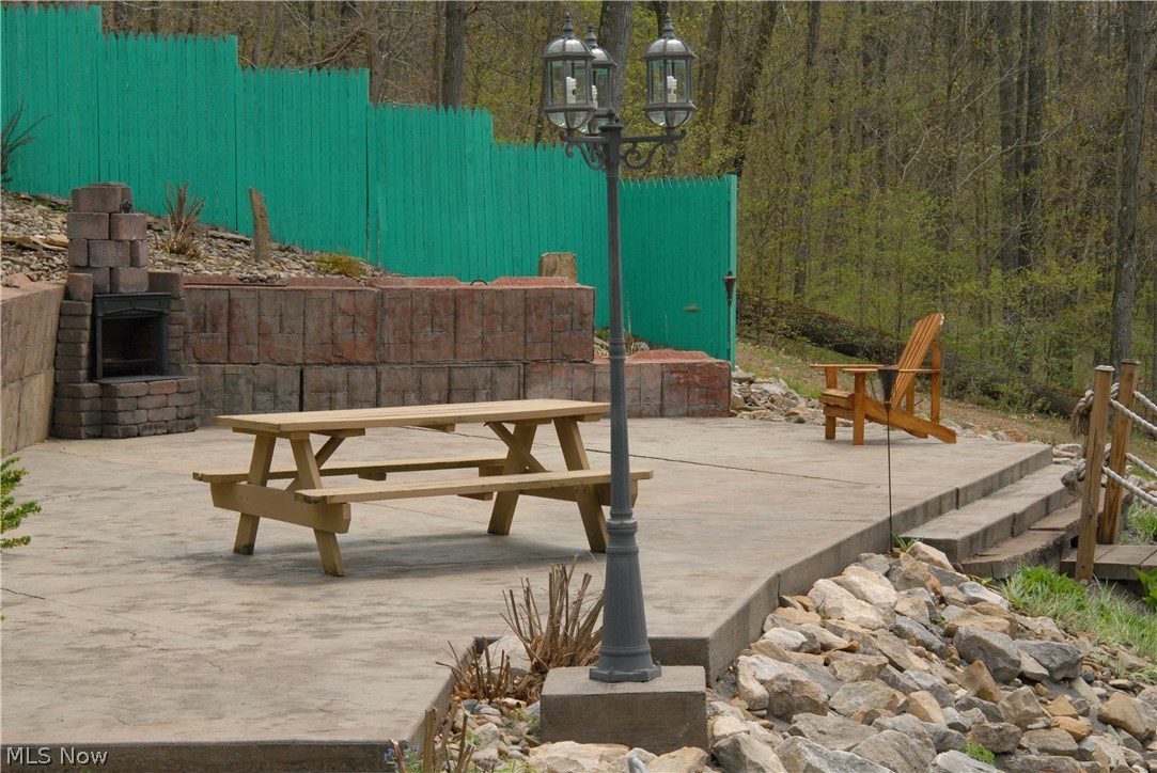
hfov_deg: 26.0
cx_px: 578
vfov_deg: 17.5
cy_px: 386
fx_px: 2509
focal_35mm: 78
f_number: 11
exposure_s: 1/500
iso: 500
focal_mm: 52
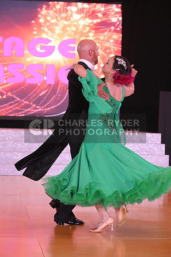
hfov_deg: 13.4
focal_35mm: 102
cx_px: 86
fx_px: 726
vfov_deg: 20.0
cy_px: 128
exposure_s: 1/200
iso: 2500
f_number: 6.3
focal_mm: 102
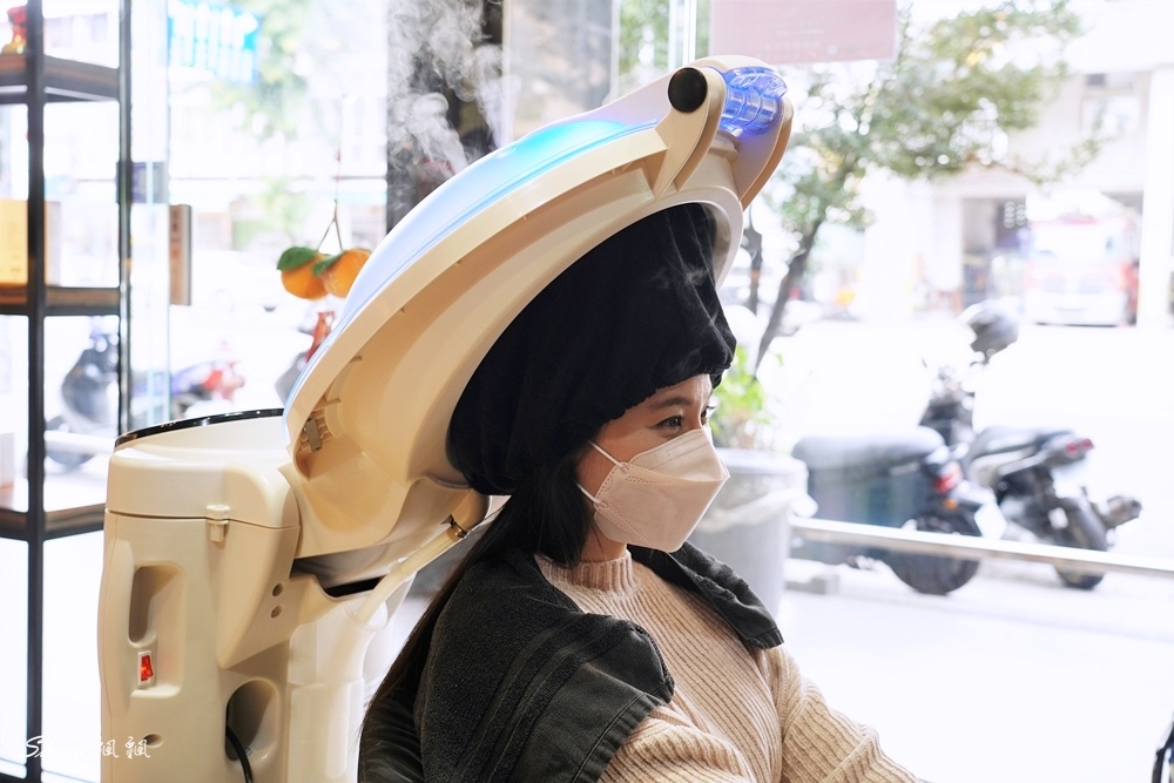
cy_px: 392
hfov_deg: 46.4
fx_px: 1370
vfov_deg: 31.9
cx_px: 587
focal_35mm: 42
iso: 250
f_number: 5
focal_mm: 42
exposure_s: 1/50
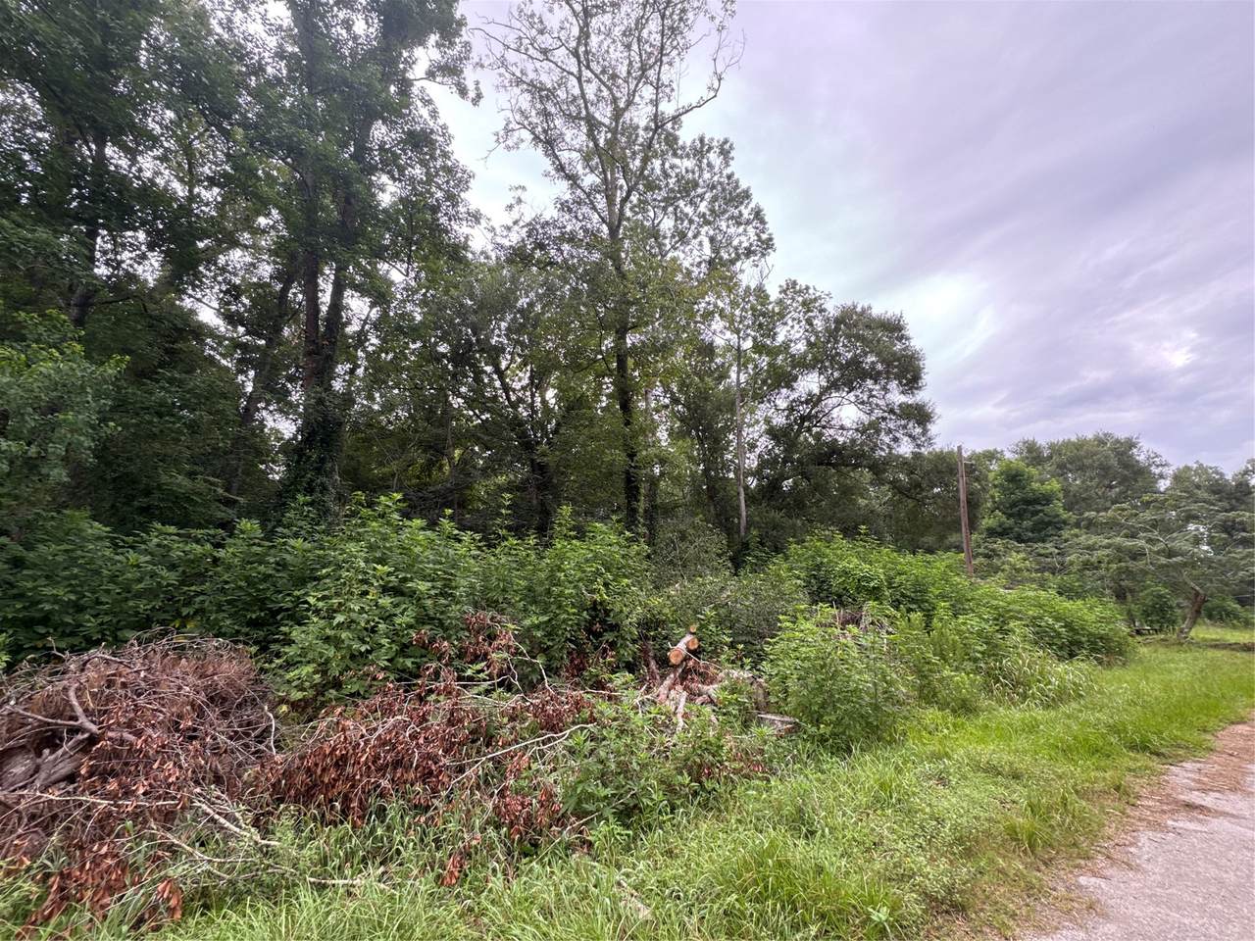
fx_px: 508
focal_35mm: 14
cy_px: 470
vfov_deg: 85.7
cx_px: 628
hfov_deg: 102.1
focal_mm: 2.22
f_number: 2.2
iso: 40
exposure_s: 1/108
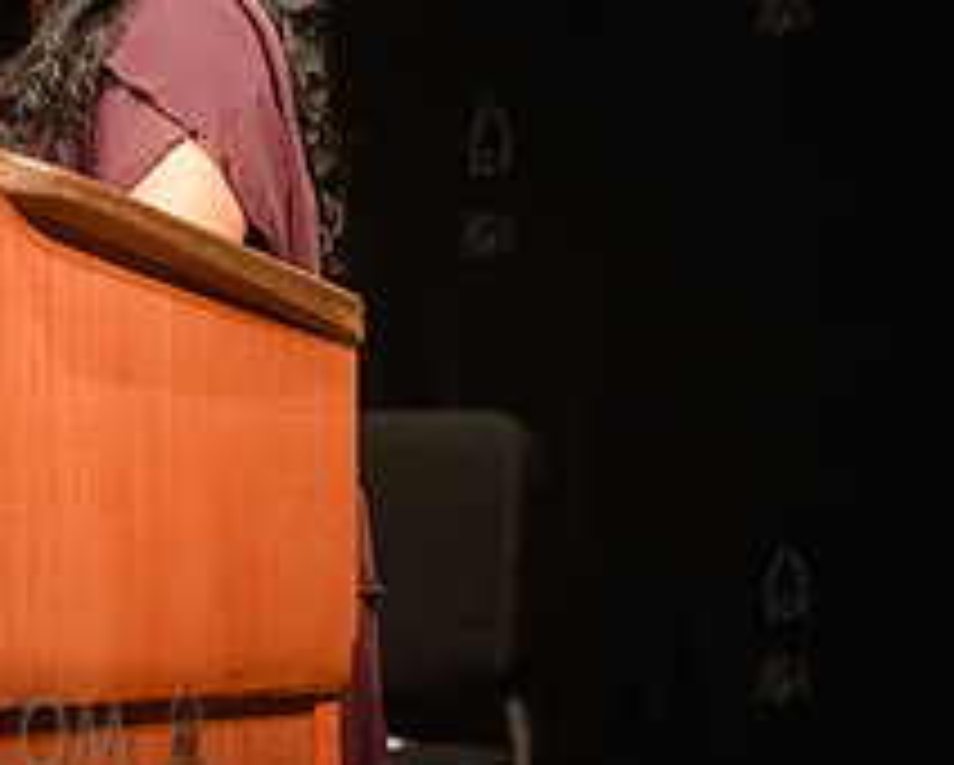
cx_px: -275
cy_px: 15
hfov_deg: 6.9
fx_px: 7800
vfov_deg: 5.6
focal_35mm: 276
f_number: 4
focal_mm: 92
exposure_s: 1/200
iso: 5000
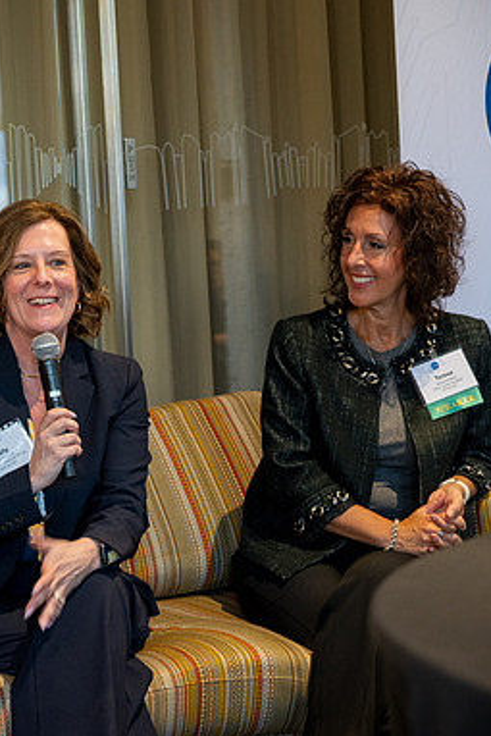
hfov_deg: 14.3
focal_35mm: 94
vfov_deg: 21.7
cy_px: 370
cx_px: -27
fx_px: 1921
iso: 1600
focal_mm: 62
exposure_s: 1/50
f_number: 4
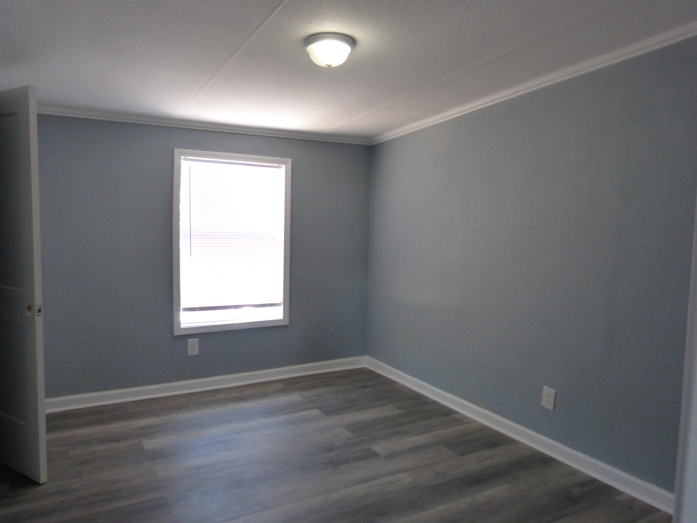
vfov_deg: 54.9
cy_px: 262
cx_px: 348
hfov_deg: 69.4
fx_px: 503
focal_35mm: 25
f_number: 2.8
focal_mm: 4.5
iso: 400
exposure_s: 1/60
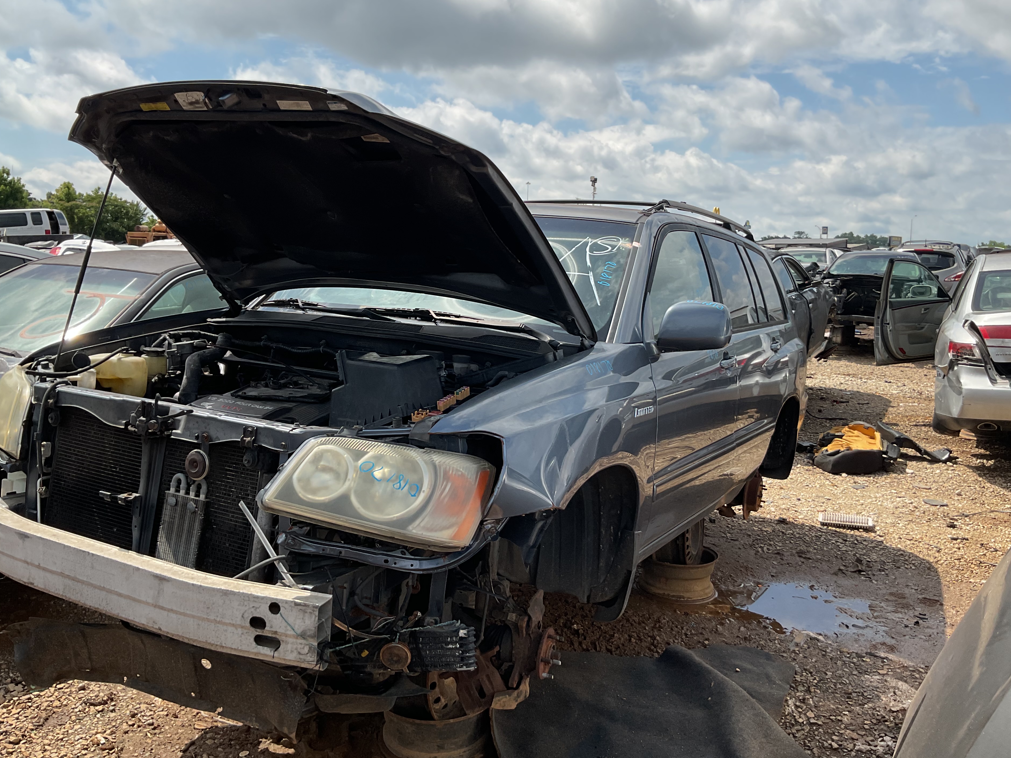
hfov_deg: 58.4
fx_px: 905
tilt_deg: -7.8
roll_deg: -0.8
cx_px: 507
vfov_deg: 45.4
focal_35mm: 31
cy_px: 356
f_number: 1.8
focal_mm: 3
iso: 16
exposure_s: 1/1984
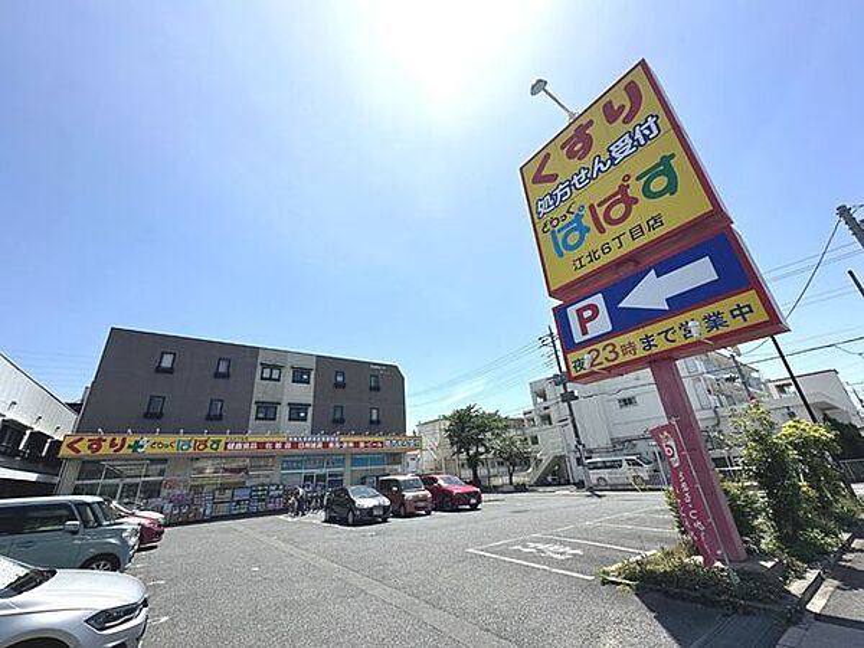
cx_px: 432
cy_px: 324
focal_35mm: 14
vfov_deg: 85.7
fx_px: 349
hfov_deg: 102.1
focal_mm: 2.22
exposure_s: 1/3040
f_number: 2.2
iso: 50
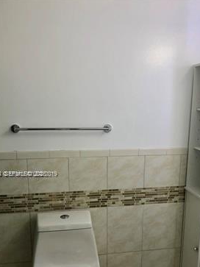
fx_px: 285
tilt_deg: -11.1
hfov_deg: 38.6
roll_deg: -0.7
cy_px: 174
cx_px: 105
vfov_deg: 49.4
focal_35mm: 37
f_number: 1.8
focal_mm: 3.99
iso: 25
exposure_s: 1/30
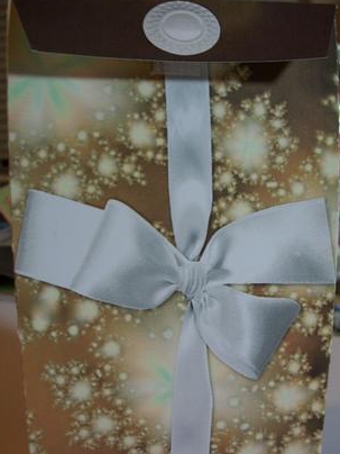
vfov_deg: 47.8
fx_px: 511
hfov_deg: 36.8
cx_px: 165
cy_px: 247
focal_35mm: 39
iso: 160
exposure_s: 1/30
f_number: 3.1
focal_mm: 6.3
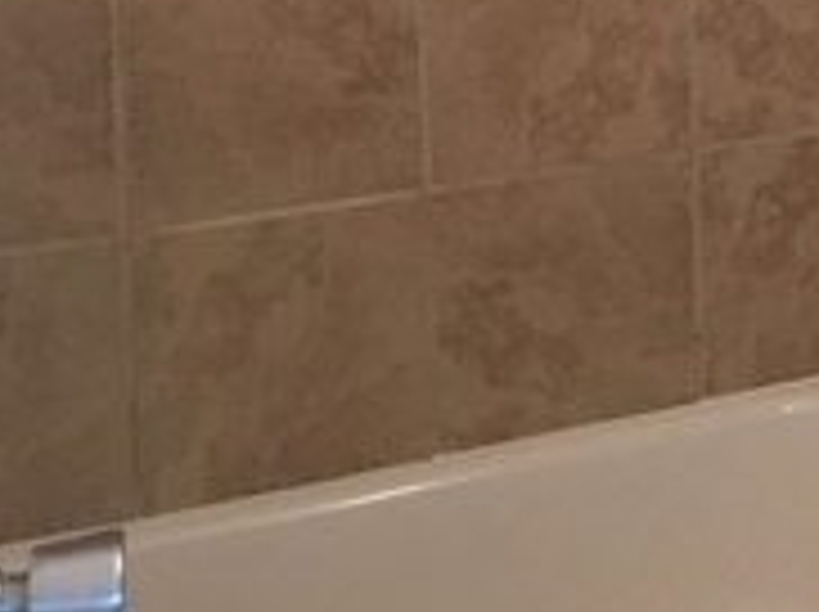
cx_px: 1152
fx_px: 2410
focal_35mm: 102
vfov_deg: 13.7
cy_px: -284
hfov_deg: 17.7
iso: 125
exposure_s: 1/30
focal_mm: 4.15
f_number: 2.2
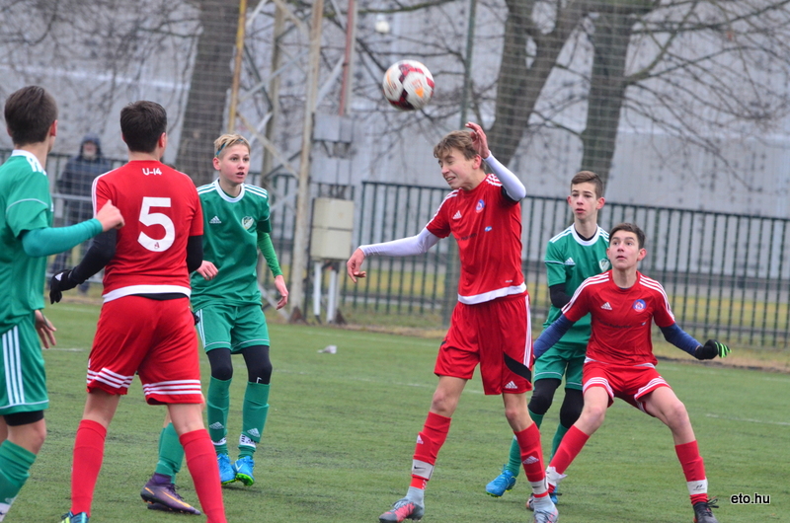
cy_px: 262
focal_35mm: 292
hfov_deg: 7.1
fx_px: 6406
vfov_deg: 4.7
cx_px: 395
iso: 1600
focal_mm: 195
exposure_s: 1/500
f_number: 6.3
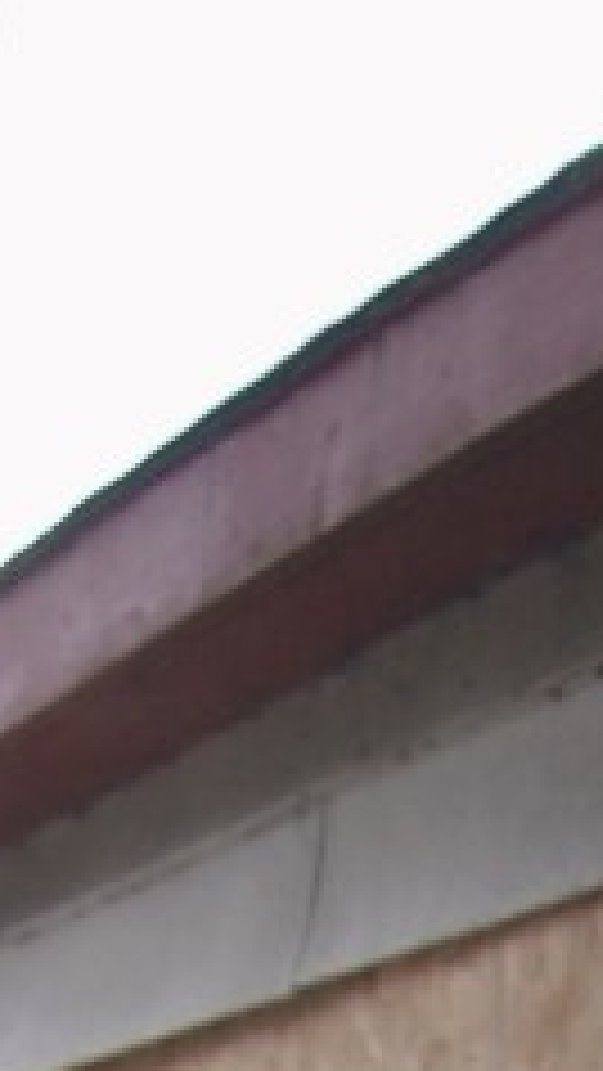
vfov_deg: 7.4
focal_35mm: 257
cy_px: 3276
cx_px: -32
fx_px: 7300
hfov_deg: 4.7
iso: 400
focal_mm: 24
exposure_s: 1/45
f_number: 4
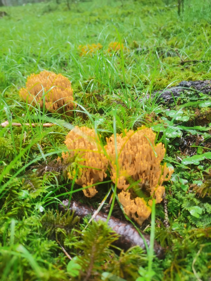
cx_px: 106
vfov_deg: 65.3
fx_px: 219
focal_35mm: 27
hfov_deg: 51.3
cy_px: 140
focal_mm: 5.58
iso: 250
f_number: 1.8
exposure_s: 1/50
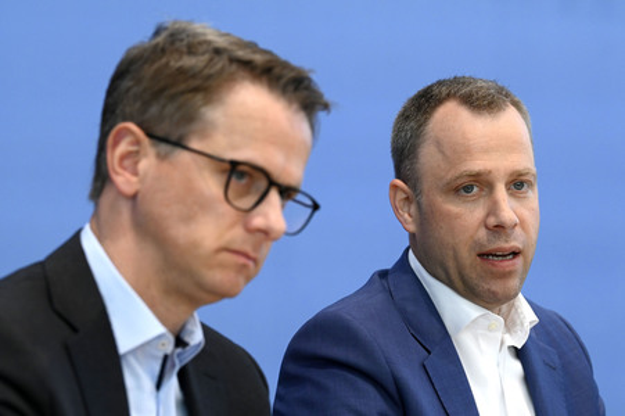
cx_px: 312
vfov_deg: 8.8
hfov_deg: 13.3
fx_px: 2689
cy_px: 208
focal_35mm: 155
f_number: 5.6
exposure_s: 1/640
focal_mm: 155
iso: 3200
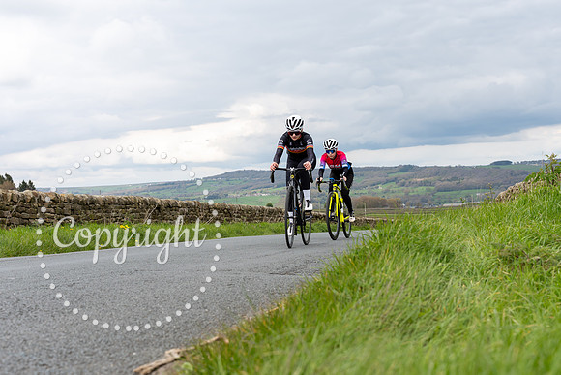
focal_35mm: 51
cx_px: 280
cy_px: 188
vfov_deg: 26.6
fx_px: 791
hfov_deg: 39.0
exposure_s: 1/640
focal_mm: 42
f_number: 4.5
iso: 200
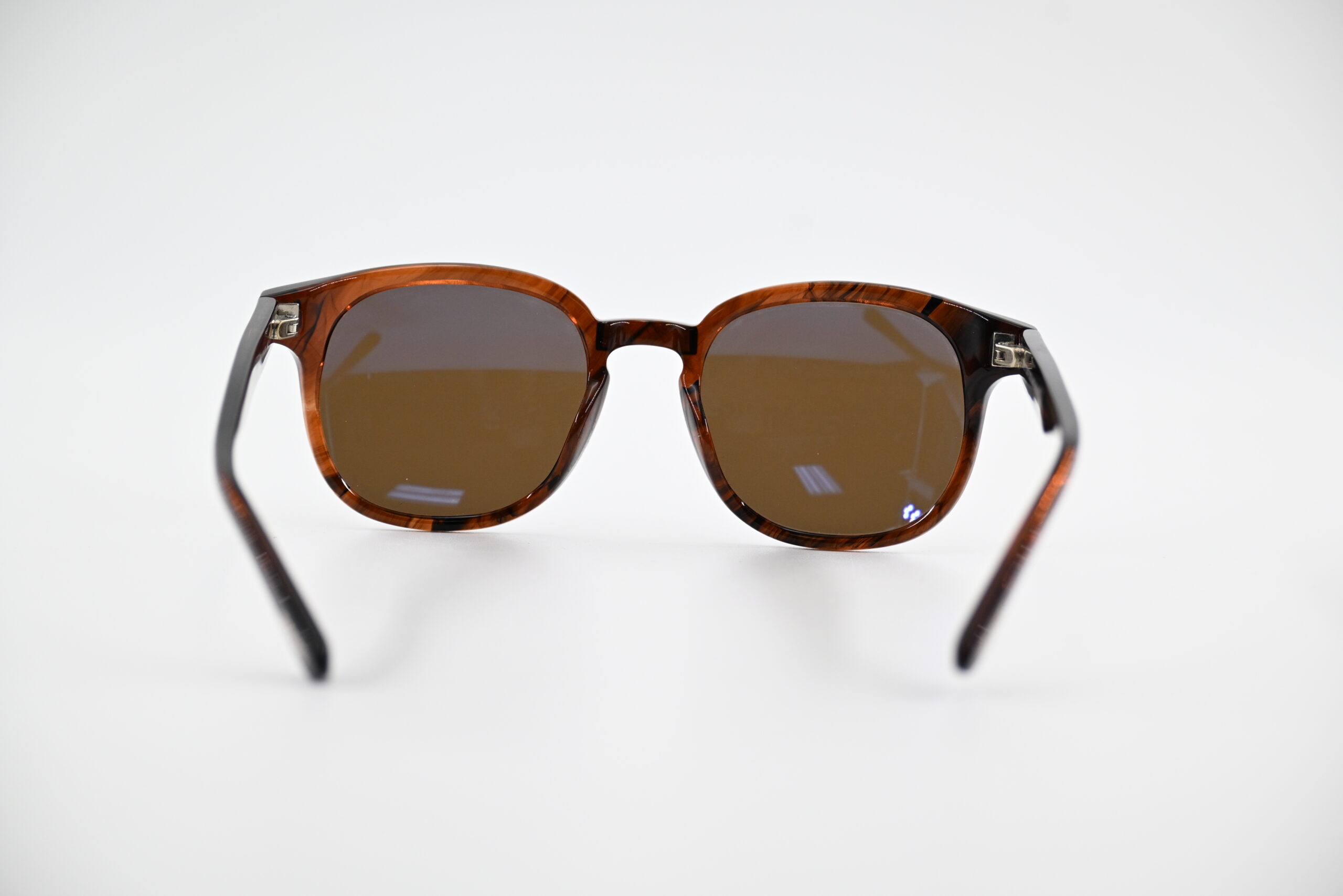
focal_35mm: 111
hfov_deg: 18.4
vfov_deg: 12.3
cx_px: 672
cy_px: 448
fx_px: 4141
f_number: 4.8
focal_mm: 74
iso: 400
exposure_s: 1/400
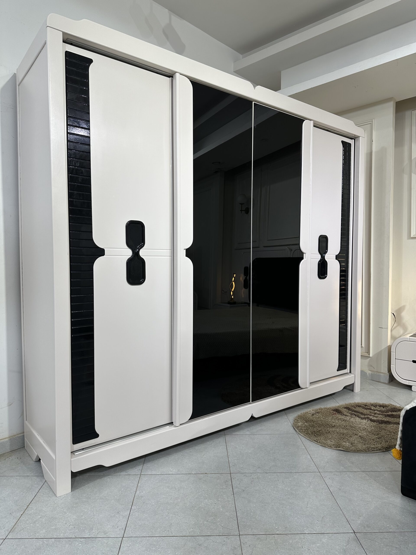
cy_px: 278
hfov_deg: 56.8
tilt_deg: -1.2
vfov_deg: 71.6
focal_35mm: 24
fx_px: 385
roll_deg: -0.1
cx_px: 208
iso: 64
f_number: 1.78
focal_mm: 6.86
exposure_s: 1/181
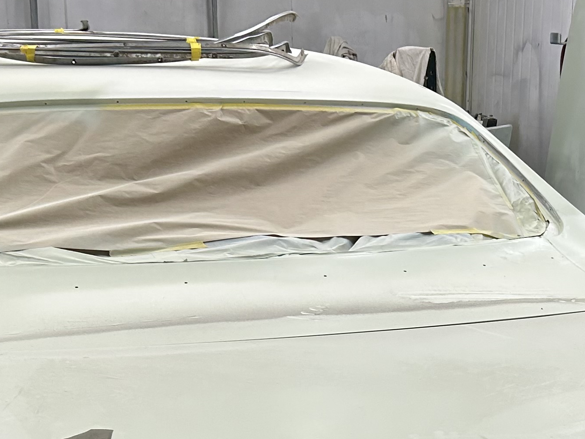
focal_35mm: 78
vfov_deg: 18.3
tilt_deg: -19.9
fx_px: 1318
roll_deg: -1.5
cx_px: 434
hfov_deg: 24.8
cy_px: 465
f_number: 1.5
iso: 100
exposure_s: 1/100
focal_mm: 5.7
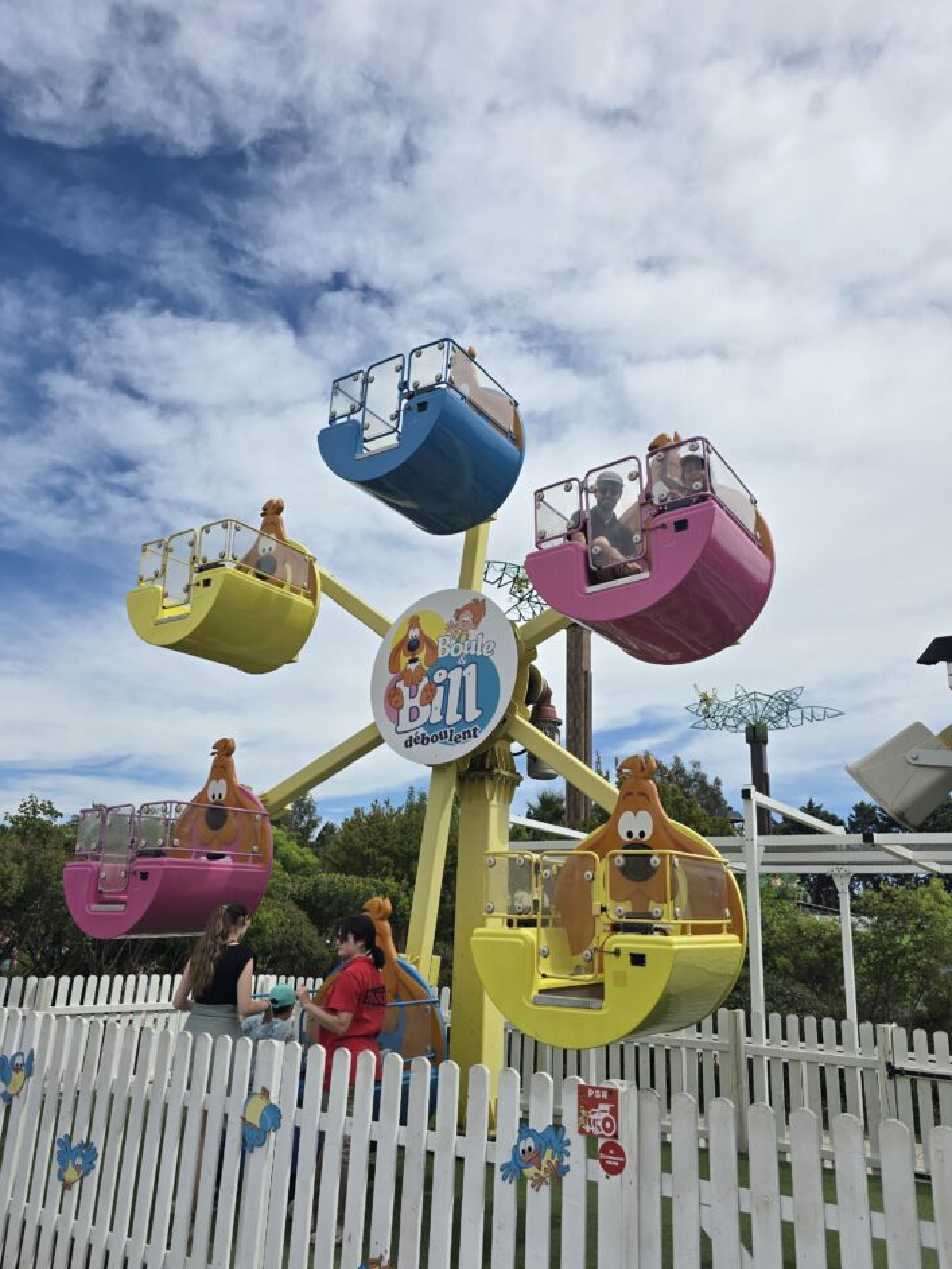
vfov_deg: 69.3
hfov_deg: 54.9
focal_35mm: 25
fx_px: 916
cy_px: 665
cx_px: 473
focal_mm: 6.3
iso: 12
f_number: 1.7
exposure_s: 1/1399
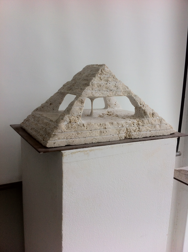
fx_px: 254
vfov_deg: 52.7
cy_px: 126
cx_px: 94
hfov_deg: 40.6
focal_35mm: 35
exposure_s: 1/238
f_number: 2.8
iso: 80
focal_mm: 3.85
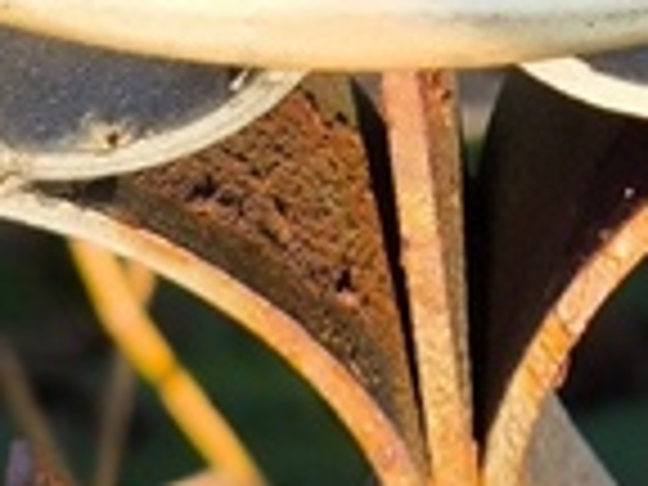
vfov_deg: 5.3
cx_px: 704
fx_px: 5185
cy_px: -522
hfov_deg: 7.1
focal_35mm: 277
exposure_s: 1/541
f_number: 1.7
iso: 50
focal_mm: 4.71
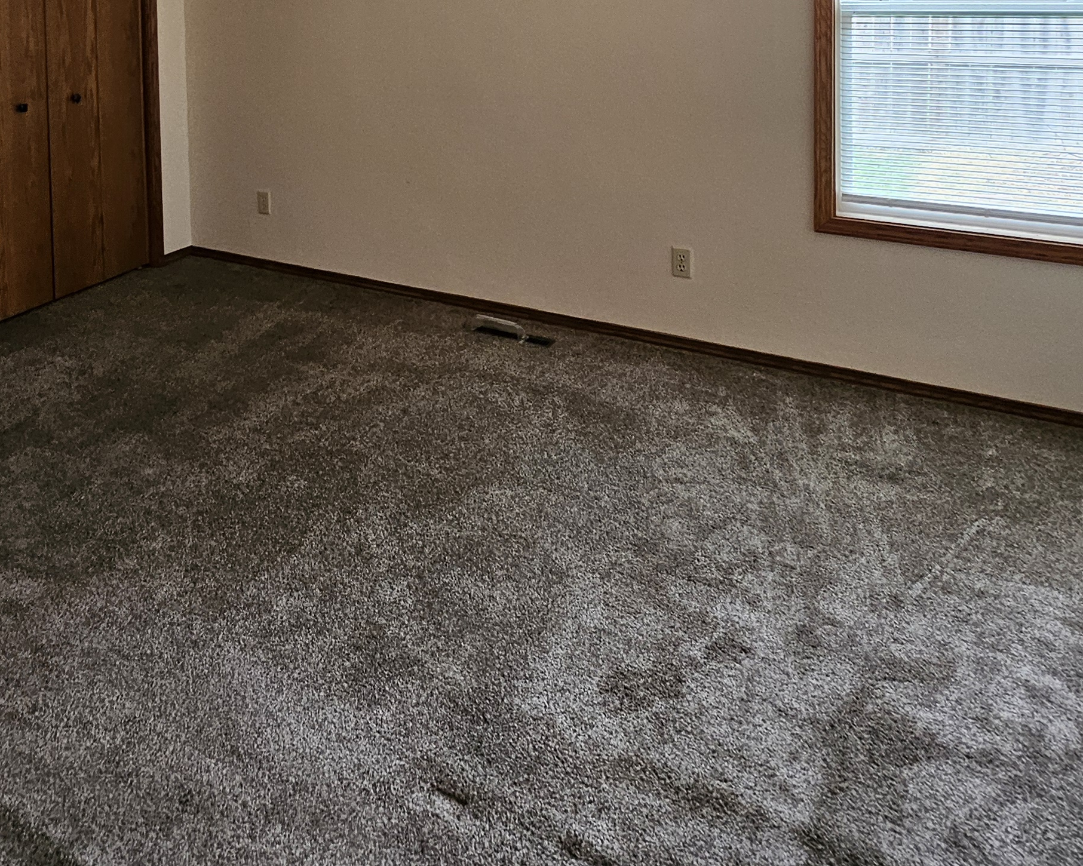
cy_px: 7
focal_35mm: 28
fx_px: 897
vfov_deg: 44.2
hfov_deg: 60.2
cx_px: 332
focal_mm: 1.74
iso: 160
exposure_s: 1/60
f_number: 2.2
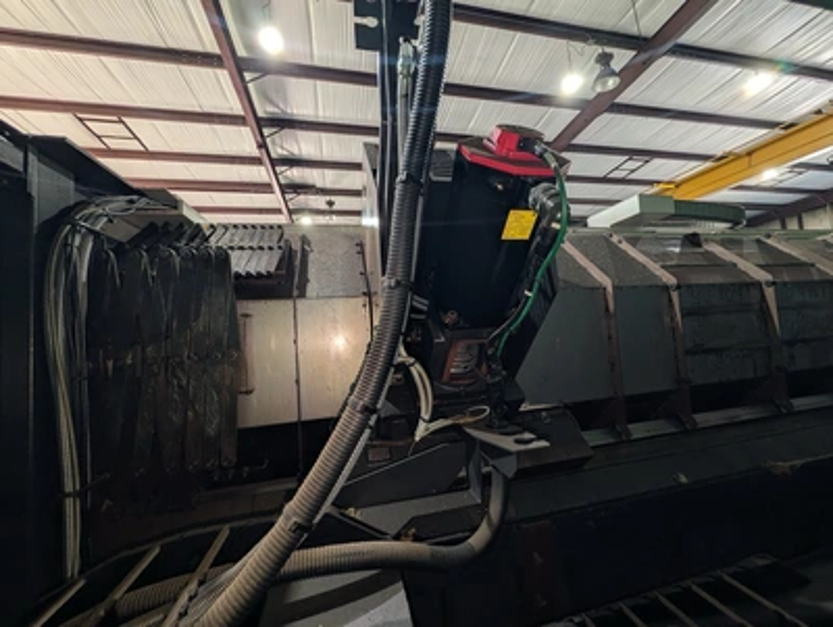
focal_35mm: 12
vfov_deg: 94.6
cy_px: 314
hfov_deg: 110.5
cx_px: 416
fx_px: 289
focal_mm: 2.02
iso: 55
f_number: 1.7
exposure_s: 1/58.4
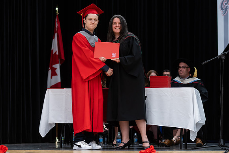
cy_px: 95
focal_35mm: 116
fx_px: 740
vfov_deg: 11.8
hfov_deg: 17.6
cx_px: 114
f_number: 2.8
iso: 1000
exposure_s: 1/200
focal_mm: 85
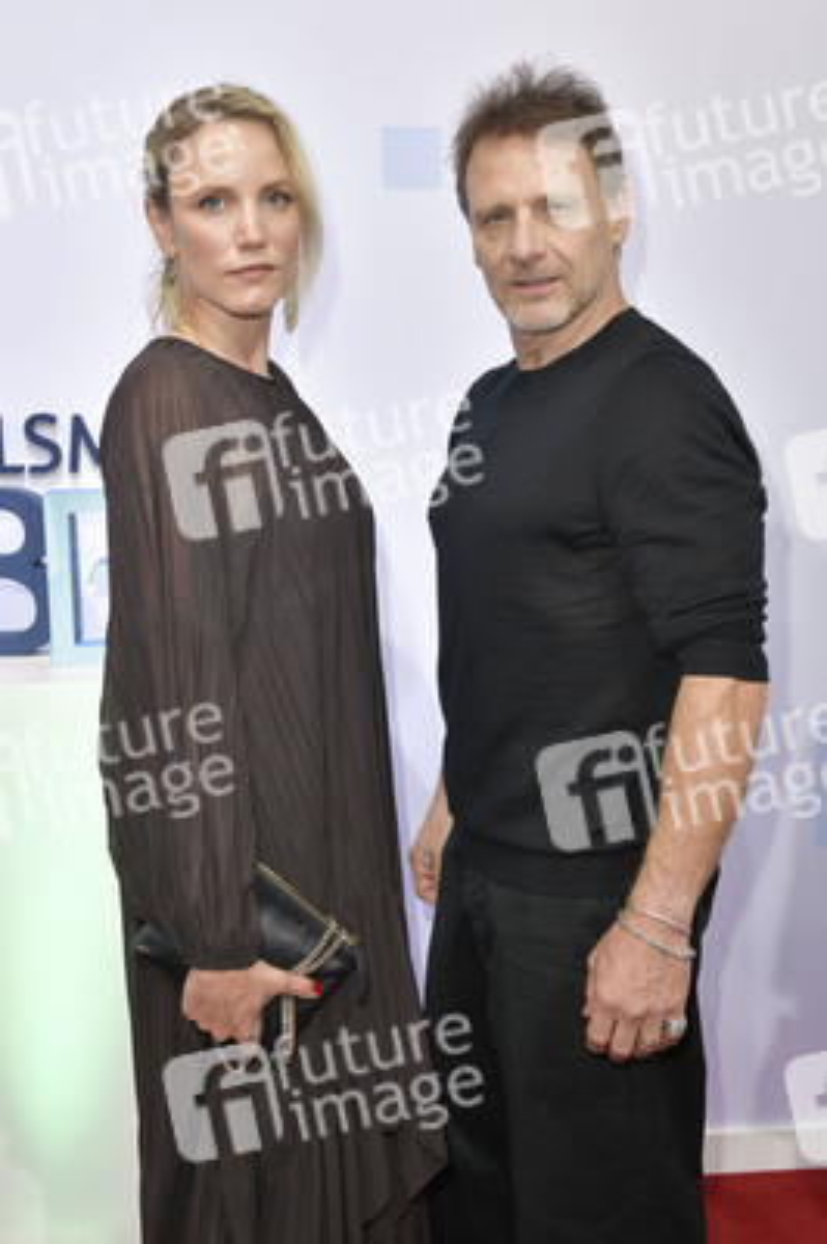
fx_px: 1312
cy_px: 622
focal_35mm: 38
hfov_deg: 35.0
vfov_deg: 50.7
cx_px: 414
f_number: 7.1
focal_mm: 38
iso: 320
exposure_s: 1/160
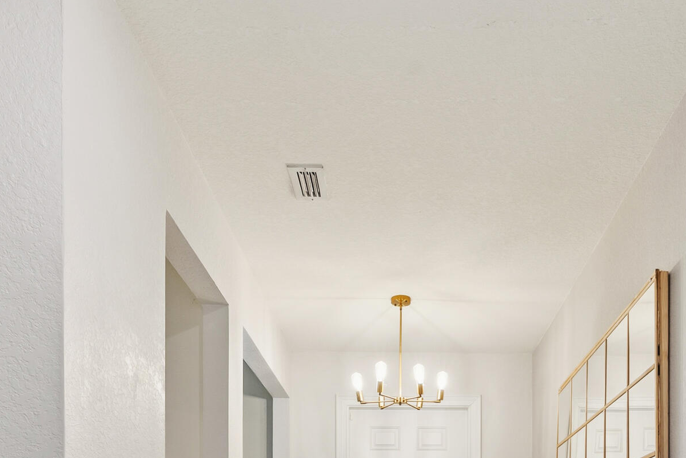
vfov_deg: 30.9
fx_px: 667
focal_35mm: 35
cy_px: 571
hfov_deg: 53.9
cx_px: 420
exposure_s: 1/1.25
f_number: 9
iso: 250
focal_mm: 14
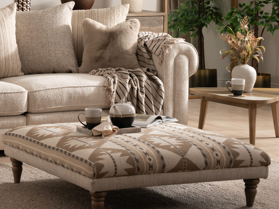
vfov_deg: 10.6
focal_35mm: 140
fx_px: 1128
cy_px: 45
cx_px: -2
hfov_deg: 13.9
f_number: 10
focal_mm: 70
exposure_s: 1/60
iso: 1000
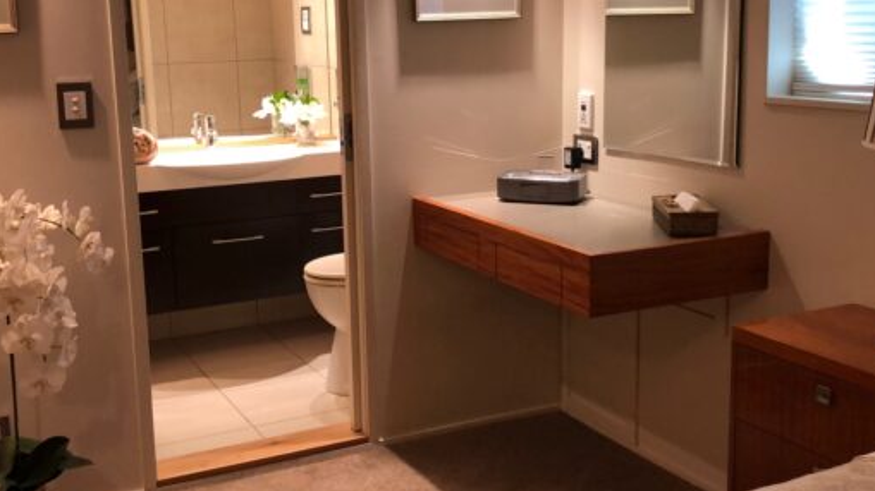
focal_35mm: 46
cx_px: 406
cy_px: 216
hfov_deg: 44.6
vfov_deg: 25.9
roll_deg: +2.5
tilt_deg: -10.6
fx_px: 1067
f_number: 1.8
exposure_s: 1/50
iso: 100
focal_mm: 3.99
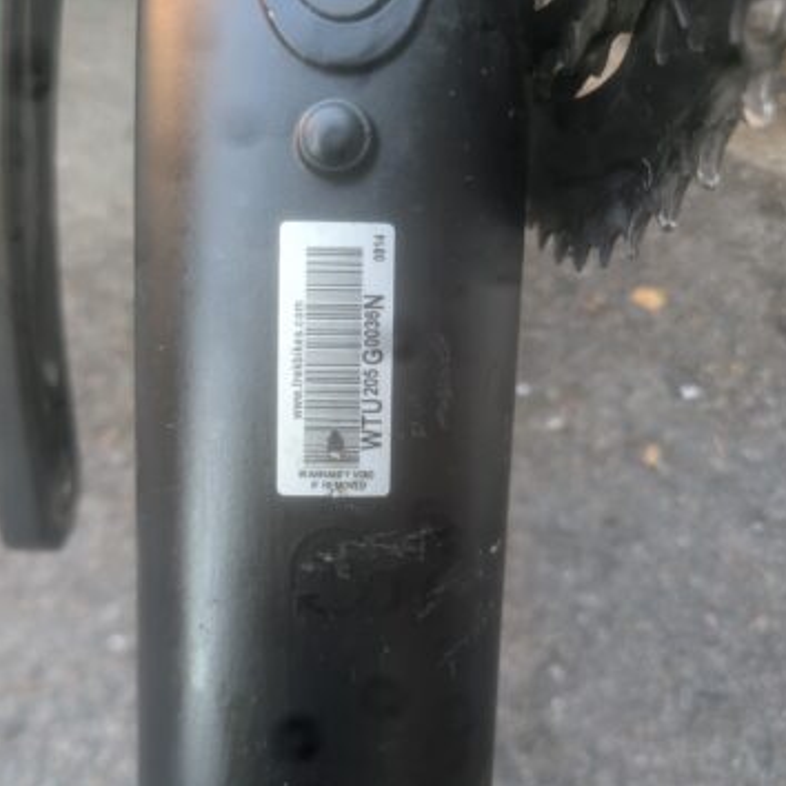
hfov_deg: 53.8
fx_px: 771
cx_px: 337
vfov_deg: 54.0
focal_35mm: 30
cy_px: 395
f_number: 1.89
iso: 291
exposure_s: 1/100
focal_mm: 5.43
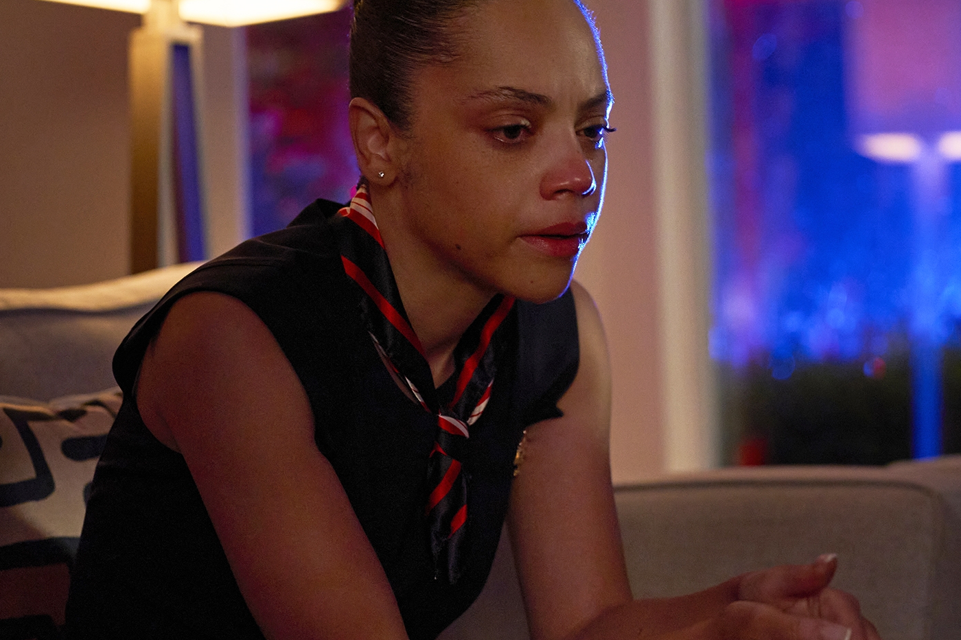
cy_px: 322
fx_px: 2562
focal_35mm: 96
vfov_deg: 14.2
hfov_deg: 21.2
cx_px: 613
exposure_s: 1/60
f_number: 2.8
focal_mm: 70
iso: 5000
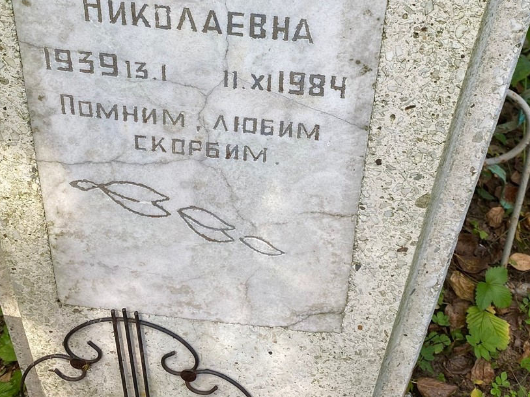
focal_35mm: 46
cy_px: 90
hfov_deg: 41.2
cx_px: 298
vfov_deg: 30.9
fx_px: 704
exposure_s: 1/204
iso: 32
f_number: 1.8
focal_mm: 4.25
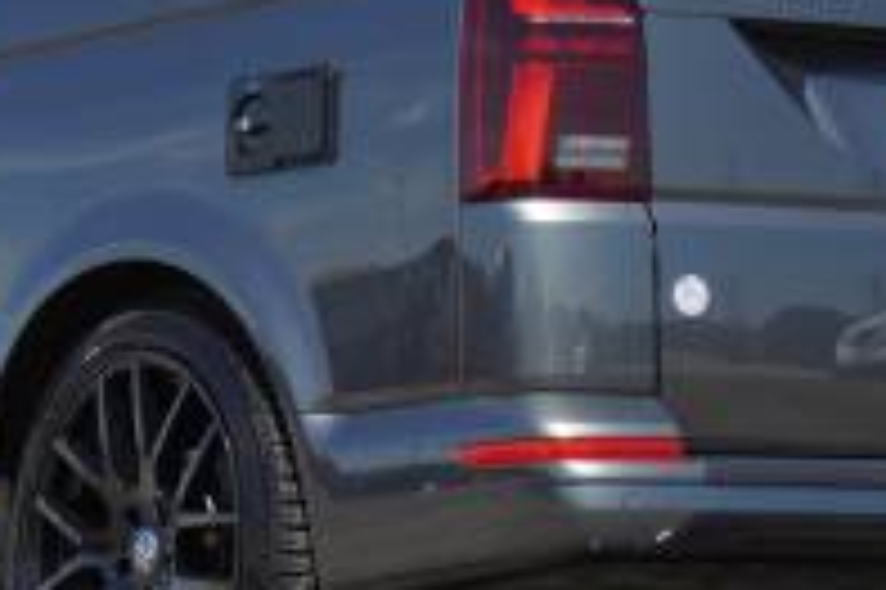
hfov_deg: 9.6
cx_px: 441
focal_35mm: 214
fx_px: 5262
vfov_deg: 6.4
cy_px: 117
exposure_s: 1/750
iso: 400
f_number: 6.7
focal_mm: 44
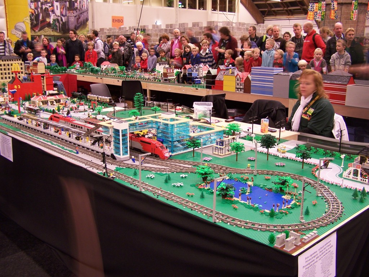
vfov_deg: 37.7
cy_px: 138
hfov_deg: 49.0
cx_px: 184
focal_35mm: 38
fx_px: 405
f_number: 2.8
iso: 80
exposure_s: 1/2
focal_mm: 6.3
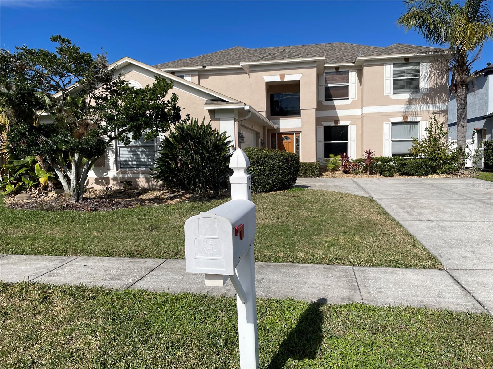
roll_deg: +1.0
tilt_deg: -2.9
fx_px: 370
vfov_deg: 53.1
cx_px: 246
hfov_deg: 67.3
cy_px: 184
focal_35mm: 26
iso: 32
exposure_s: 1/6897
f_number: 1.6
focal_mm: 4.2
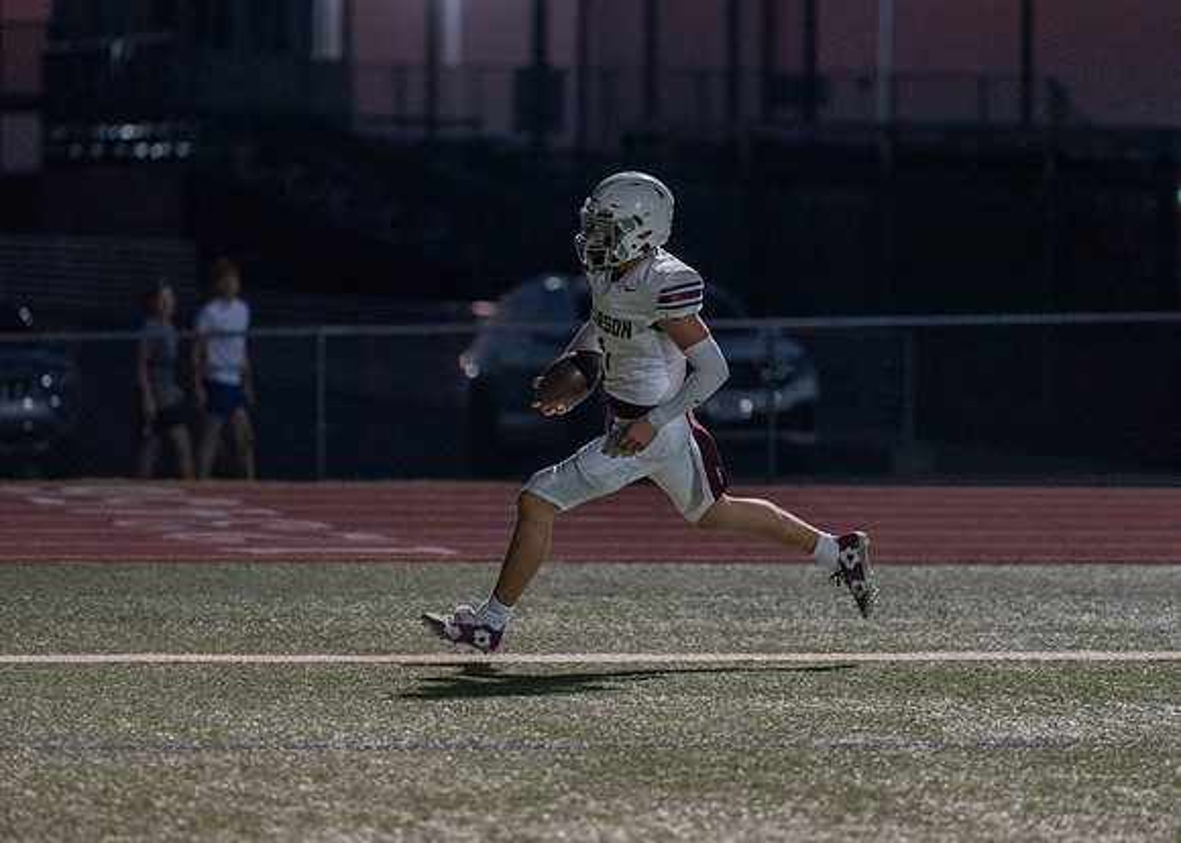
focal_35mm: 238
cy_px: 375
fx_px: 7993
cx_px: 585
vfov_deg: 6.0
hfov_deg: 8.5
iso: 2000
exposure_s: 1/1000
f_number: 2.8
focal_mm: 200
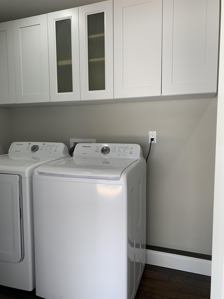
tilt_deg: -4.3
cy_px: 150
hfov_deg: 53.1
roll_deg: +0.1
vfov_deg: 67.3
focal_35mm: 26
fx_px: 224
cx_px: 112
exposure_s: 1/120
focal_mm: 4.25
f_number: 1.8
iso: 64
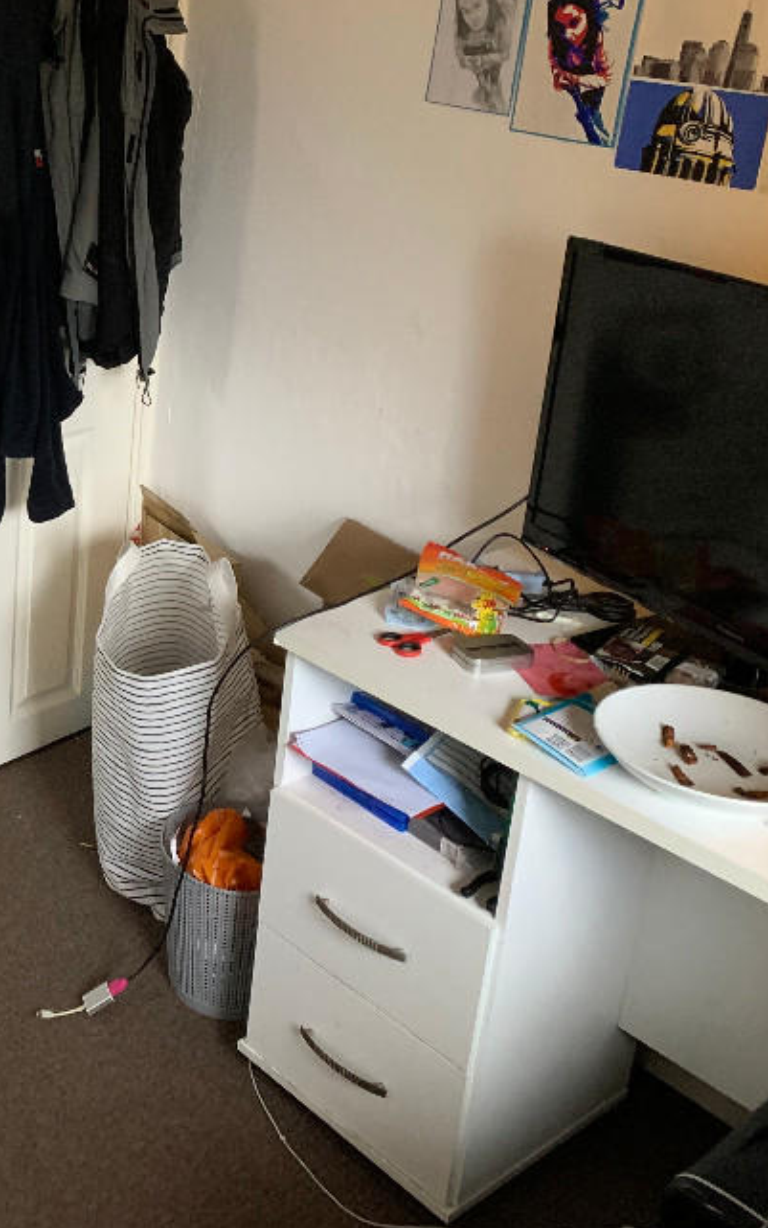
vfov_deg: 45.1
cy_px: 500
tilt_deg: -18.6
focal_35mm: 44
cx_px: -25
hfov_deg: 27.3
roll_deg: -1.9
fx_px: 1473
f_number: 1.8
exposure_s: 1/55
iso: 400
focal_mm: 4.25
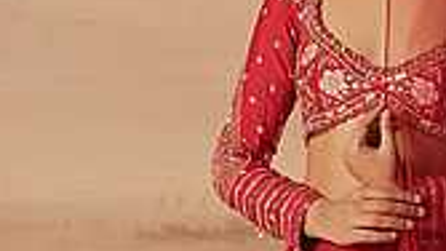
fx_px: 3501
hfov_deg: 7.3
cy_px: 407
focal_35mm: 296
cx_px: 371
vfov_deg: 4.1
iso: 1600
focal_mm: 90
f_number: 4
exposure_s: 1/125
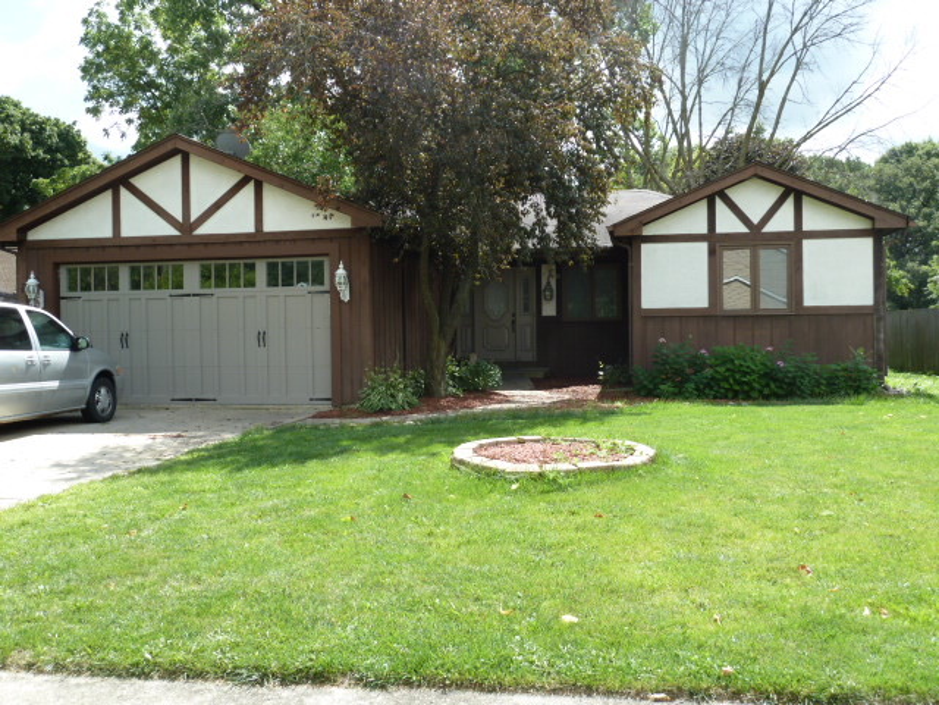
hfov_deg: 52.6
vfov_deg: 40.7
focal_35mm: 35
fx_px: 949
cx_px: 470
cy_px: 352
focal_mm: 5.7
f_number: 4
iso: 80
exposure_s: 1/200
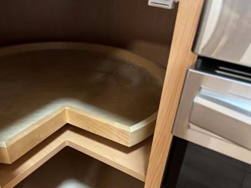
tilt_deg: -35.2
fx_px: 232
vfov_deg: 43.6
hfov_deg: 56.6
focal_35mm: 32
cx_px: 107
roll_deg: -3.3
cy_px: 123
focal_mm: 6.76
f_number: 1.78
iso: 800
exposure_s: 1/60
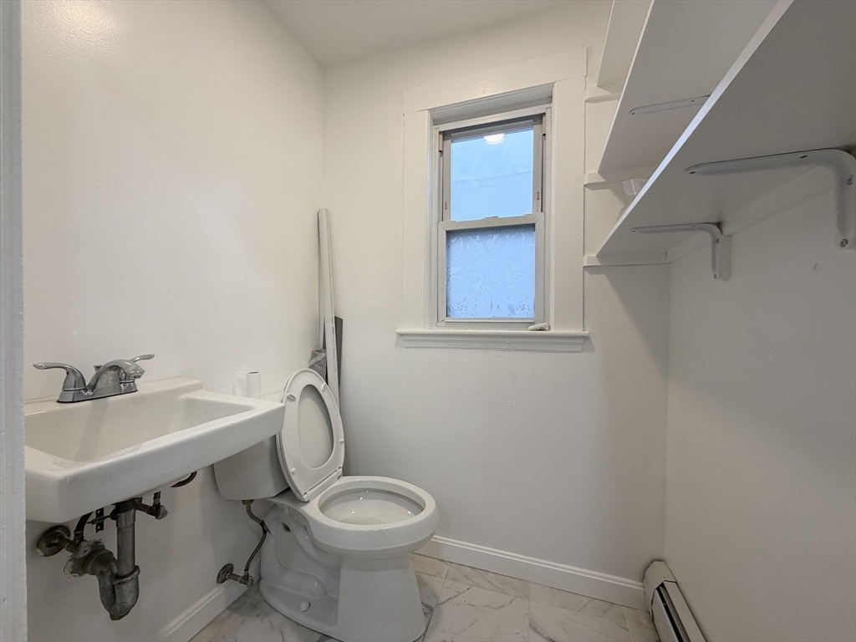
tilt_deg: -0.7
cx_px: 428
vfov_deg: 85.7
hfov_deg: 102.1
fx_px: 346
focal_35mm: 14
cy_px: 321
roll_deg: -0.6
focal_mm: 2.22
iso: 160
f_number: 2.2
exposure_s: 1/120
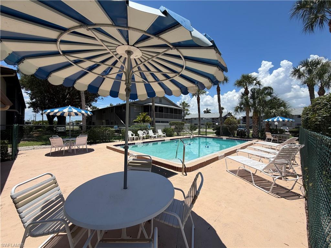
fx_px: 134
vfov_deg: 85.7
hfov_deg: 102.1
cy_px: 124
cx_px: 166
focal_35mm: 14
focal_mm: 2.22
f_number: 2.2
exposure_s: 1/1368
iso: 20
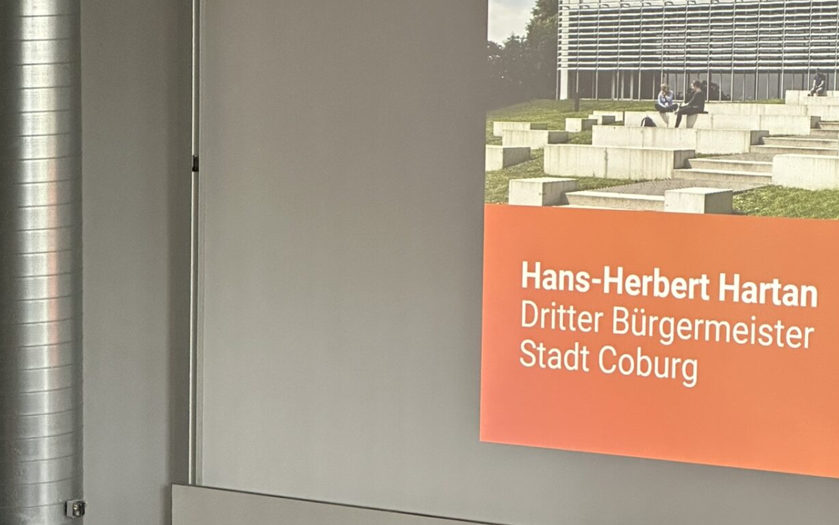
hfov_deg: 16.3
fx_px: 2927
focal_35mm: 128
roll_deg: -2.1
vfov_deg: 10.2
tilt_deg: -7.1
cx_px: 470
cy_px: 457
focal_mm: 9
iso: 640
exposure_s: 1/50
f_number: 2.8
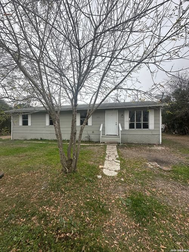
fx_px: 102
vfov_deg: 102.1
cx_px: 94
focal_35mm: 14
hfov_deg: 85.7
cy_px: 126
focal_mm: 2.22
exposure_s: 1/707
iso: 40
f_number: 2.2
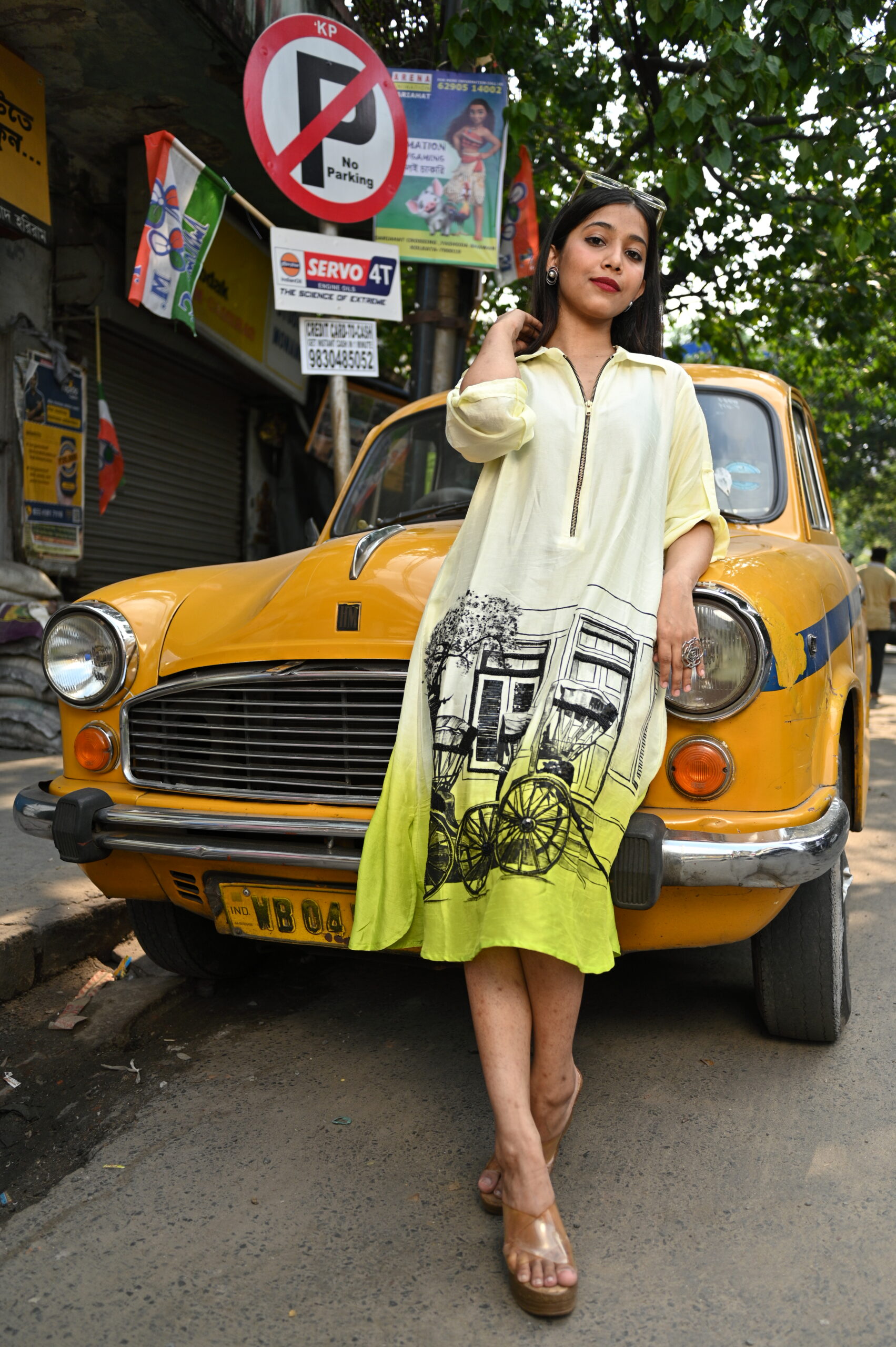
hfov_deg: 46.3
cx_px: 448
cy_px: 674
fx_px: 1047
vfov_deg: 65.5
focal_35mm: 28
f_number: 2.8
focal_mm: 28
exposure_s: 1/1000
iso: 160
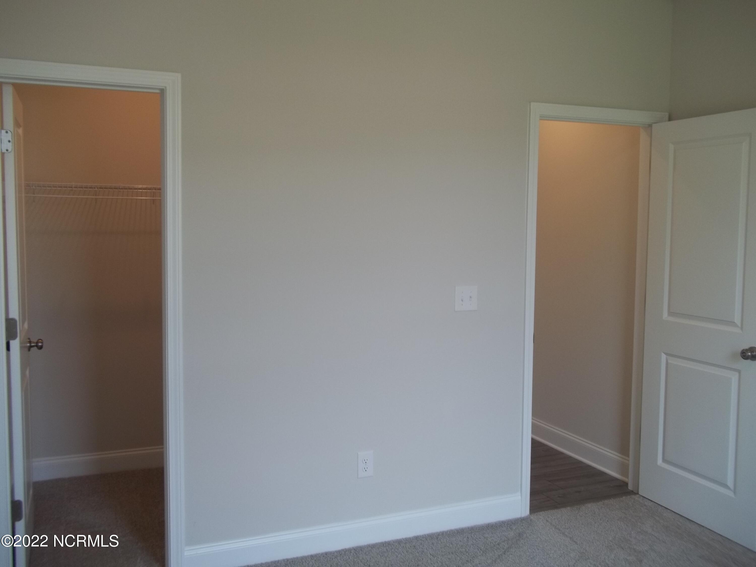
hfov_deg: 56.8
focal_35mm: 32
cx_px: 378
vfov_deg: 44.2
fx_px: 699
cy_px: 284
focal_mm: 5.7
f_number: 2.9
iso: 64
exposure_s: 1/40
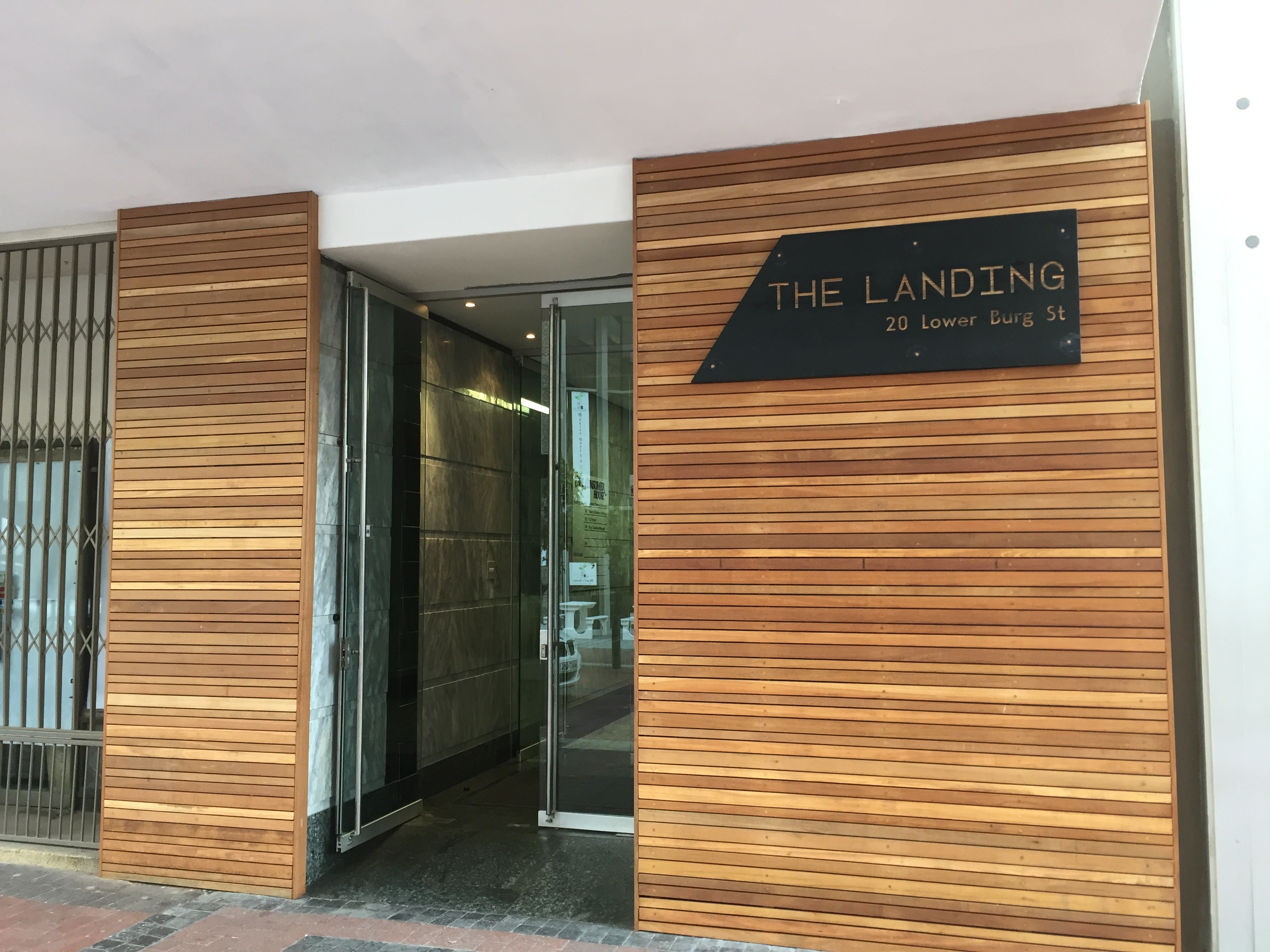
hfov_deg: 61.7
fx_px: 1064
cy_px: 476
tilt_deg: +4.5
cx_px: 635
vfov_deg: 48.2
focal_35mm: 29
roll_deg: -1.1
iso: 50
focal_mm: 4.15
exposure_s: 1/33
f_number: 2.2
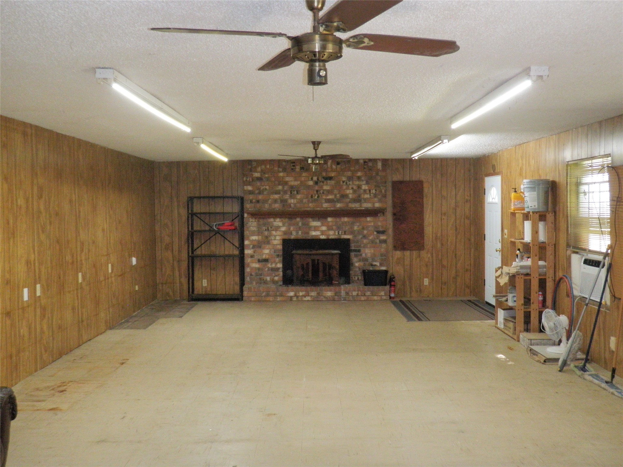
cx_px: 312
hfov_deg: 51.4
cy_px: 234
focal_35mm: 36
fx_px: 648
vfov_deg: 39.7
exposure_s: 1/40
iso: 320
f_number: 4.1
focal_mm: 6.53
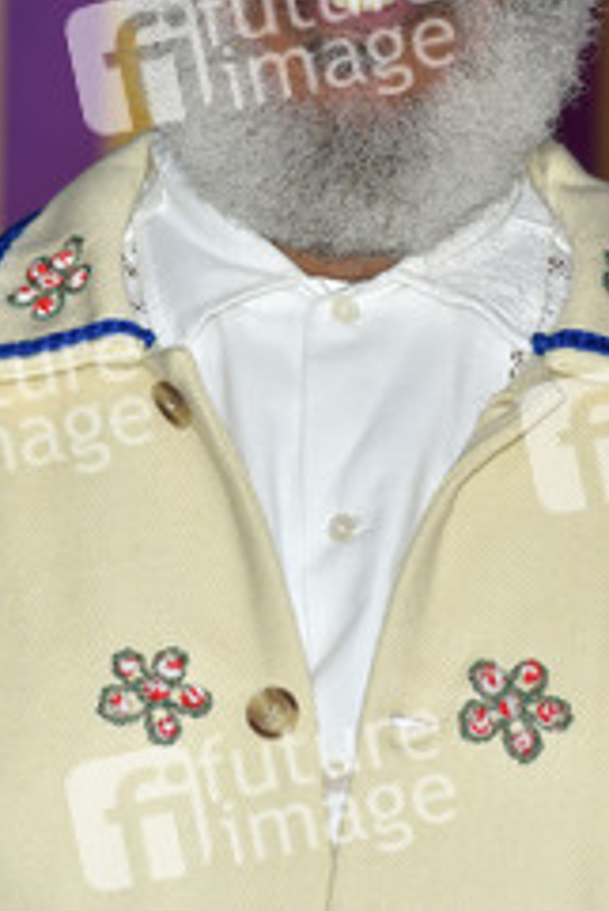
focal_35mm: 315
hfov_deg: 4.4
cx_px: 373
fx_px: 7981
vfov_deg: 6.5
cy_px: 234
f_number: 6.3
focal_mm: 190
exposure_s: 1/250
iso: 320
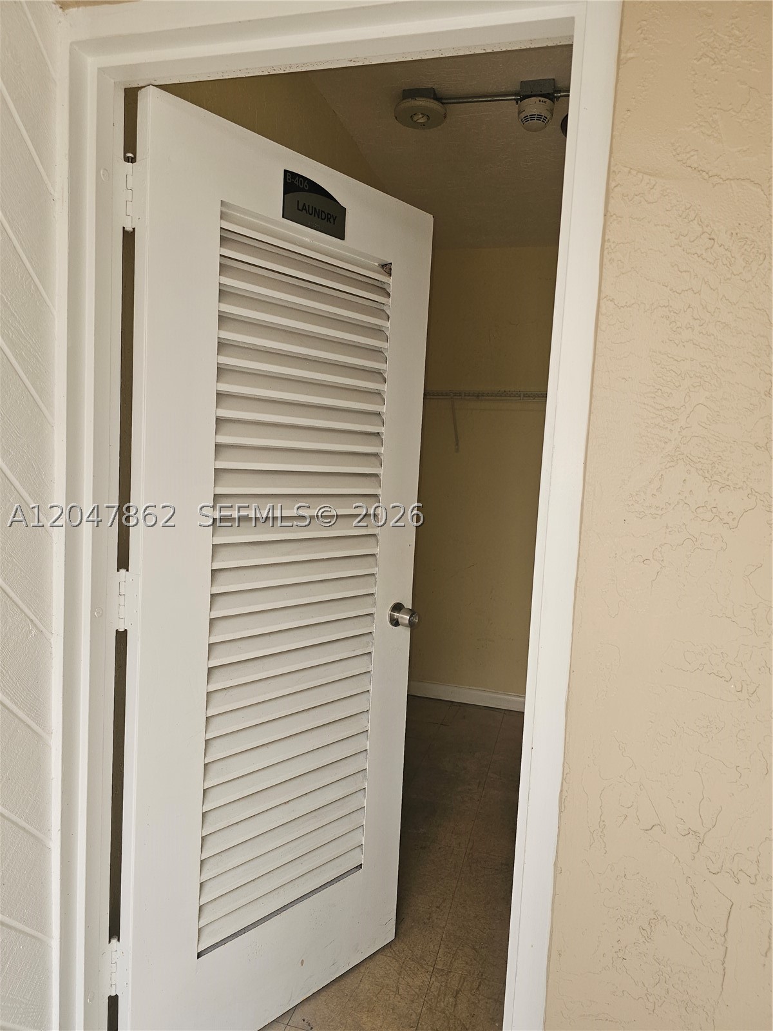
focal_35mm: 23
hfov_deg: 58.9
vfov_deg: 73.9
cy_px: 516
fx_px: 685
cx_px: 386
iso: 32
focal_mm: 6.3
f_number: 1.7
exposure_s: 1/60
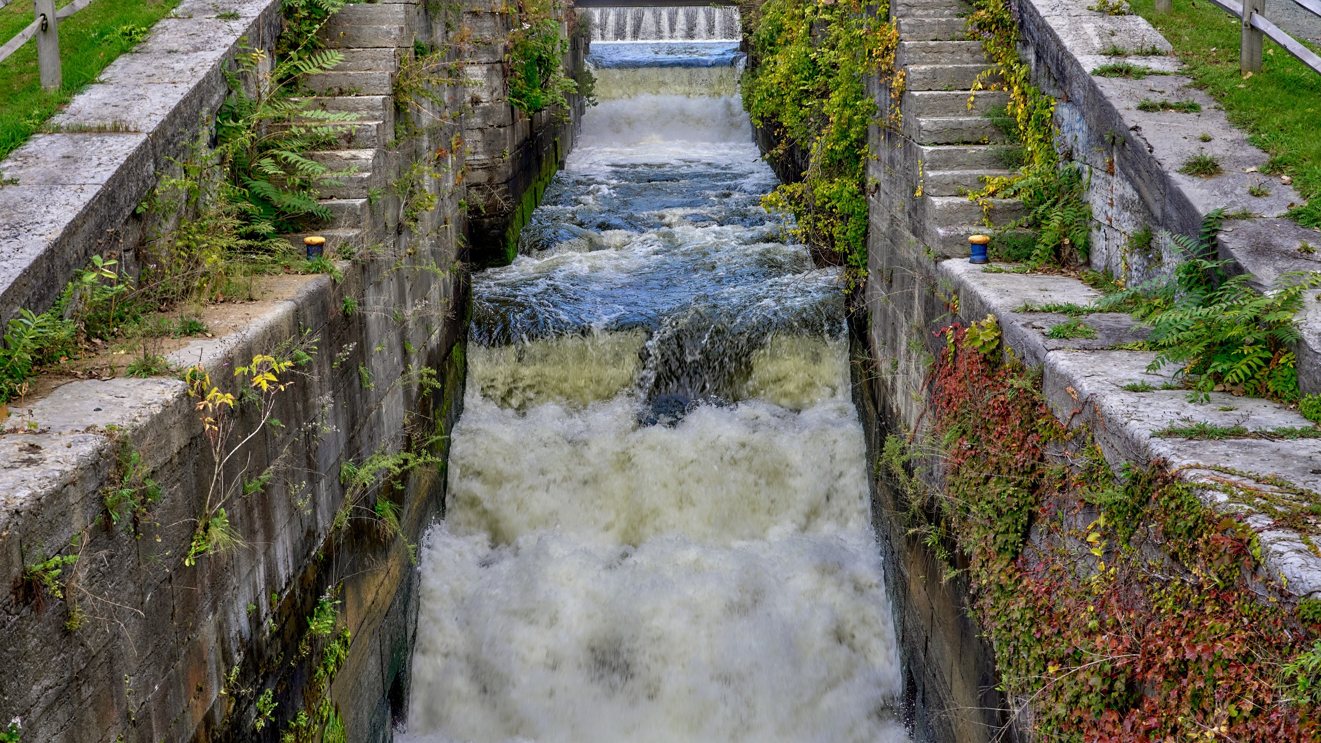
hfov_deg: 44.1
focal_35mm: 47
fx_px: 1631
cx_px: 627
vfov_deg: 25.6
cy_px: 280
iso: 250
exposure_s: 1/80
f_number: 14
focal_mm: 41.5
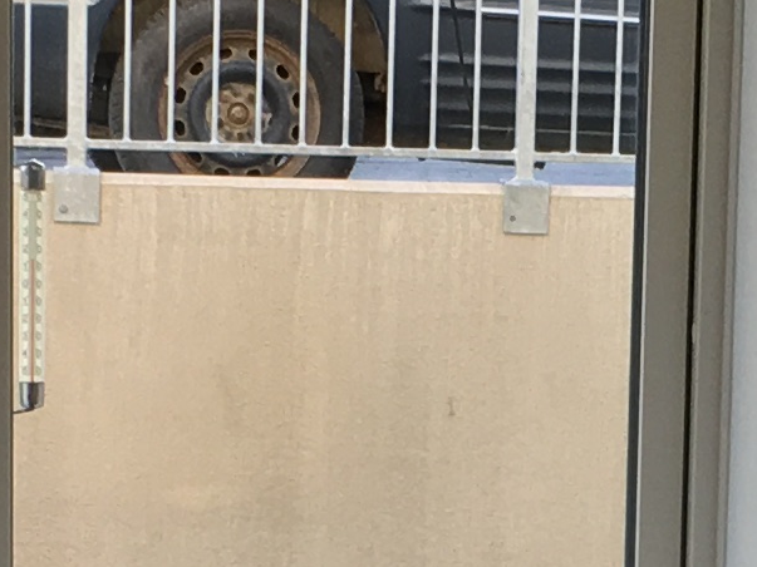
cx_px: 609
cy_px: 933
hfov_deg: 10.2
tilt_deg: -9.0
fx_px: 4242
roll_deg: -1.1
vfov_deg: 7.5
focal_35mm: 194
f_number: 2.2
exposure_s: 1/100
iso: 40
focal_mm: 4.15
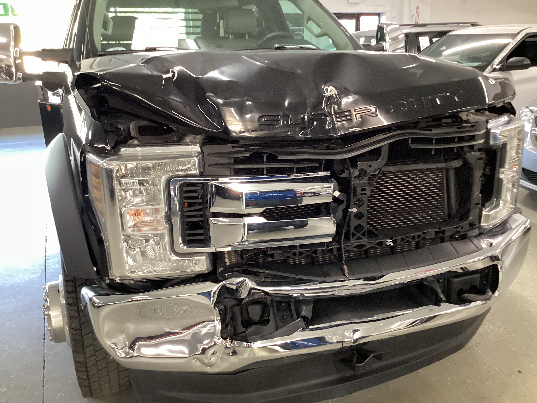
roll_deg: +1.3
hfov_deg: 58.4
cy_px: 202
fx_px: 481
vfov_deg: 45.4
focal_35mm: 31
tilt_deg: -14.3
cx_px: 268
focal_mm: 3.3
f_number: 2.4
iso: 250
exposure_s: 1/40
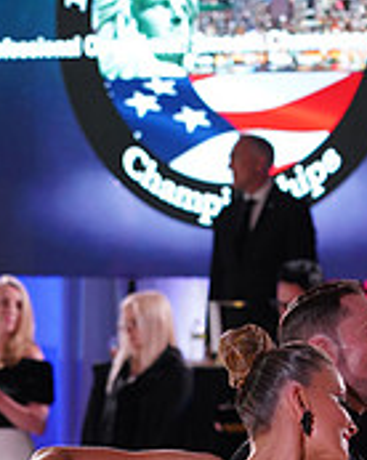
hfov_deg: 4.7
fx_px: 4502
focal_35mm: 331
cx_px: 259
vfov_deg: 5.8
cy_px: 577
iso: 1600
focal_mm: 105
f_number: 4.5
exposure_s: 1/160
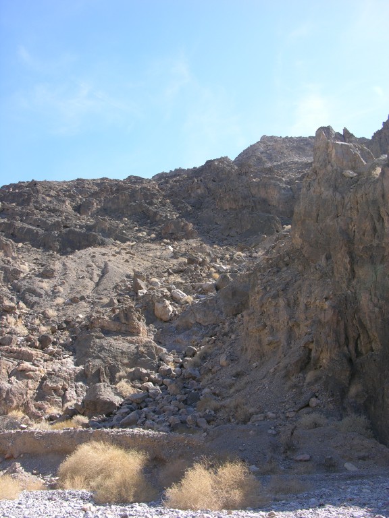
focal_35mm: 35
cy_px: 259
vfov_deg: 52.6
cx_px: 194
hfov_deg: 40.7
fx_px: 524
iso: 50
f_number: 5
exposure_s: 1/136
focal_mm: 8.9
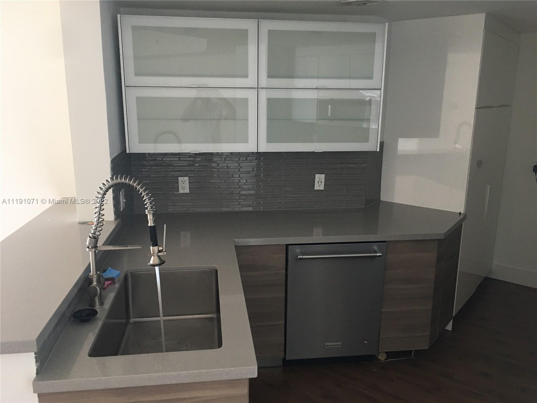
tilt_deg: -11.8
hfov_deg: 61.7
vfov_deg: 48.2
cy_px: 202
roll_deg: -0.9
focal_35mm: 29
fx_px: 450
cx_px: 268
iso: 100
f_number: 2.2
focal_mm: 4.15
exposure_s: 1/17
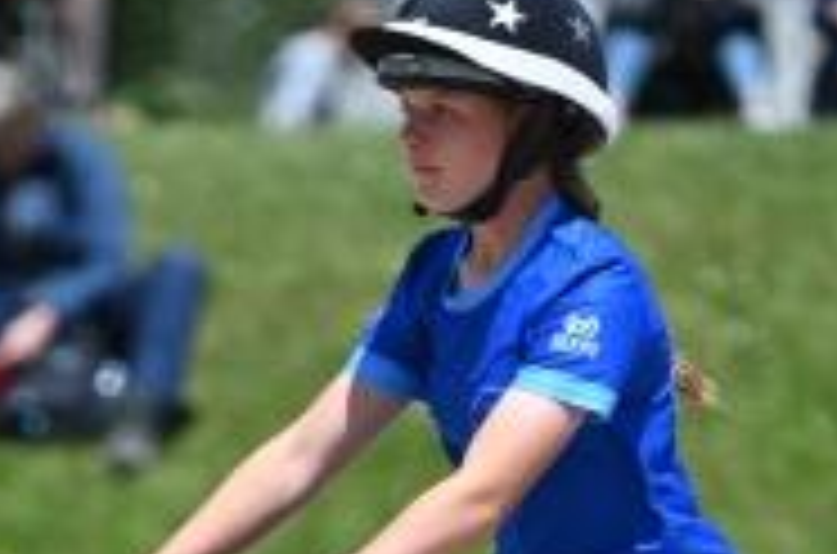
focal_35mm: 1293
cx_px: 90
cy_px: 1126
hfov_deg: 1.6
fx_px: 29986
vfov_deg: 1.1
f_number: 5.3
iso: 220
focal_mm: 300
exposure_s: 1/1250
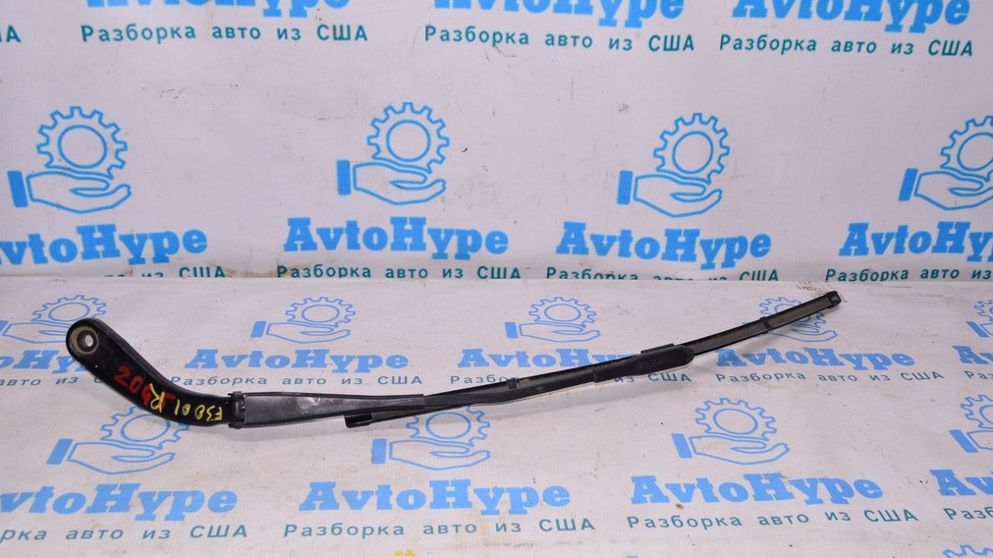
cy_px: 270
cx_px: 495
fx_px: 921
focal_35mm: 35
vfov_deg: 33.7
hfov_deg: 56.6
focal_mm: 22
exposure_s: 1/200
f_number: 8
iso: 1600
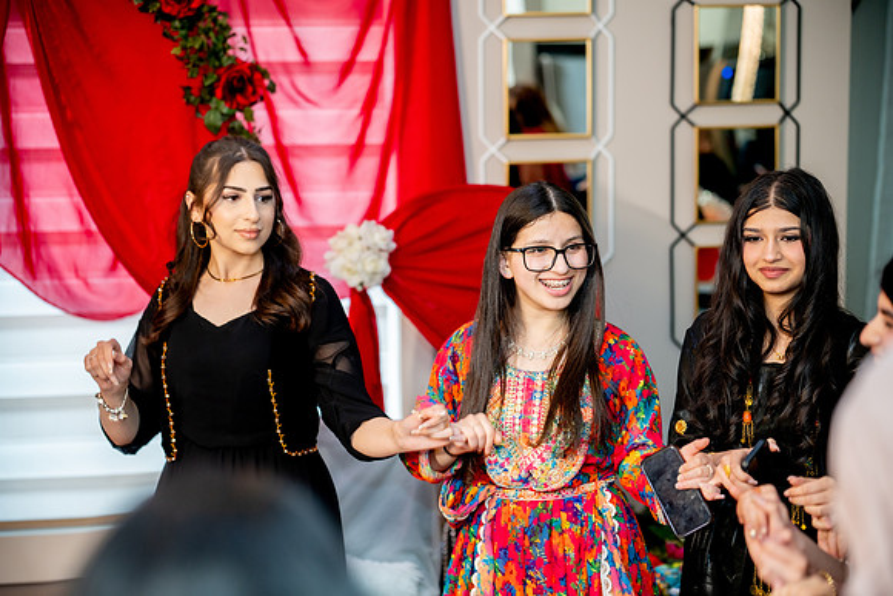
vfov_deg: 18.7
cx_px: 446
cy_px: 298
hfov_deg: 27.7
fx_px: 1811
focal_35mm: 73
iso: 800
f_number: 2
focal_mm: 73
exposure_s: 1/200
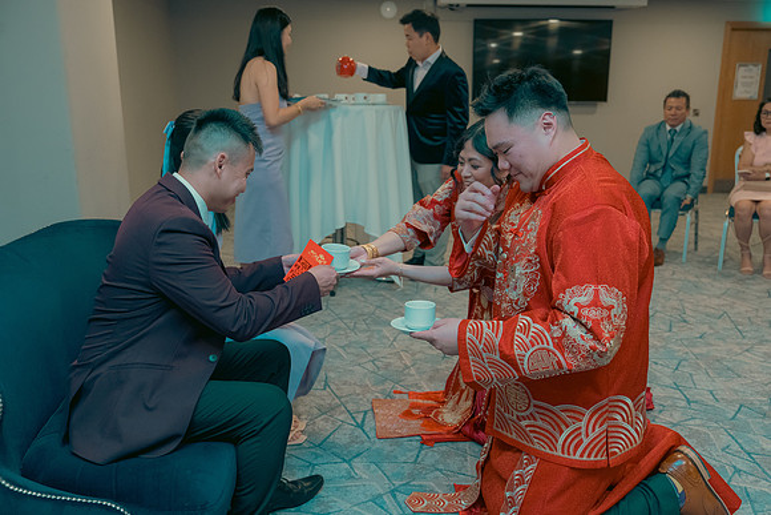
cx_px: 386
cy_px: 258
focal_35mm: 31
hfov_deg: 60.3
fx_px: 664
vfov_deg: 42.3
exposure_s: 1/160
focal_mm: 31
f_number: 3.5
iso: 2500
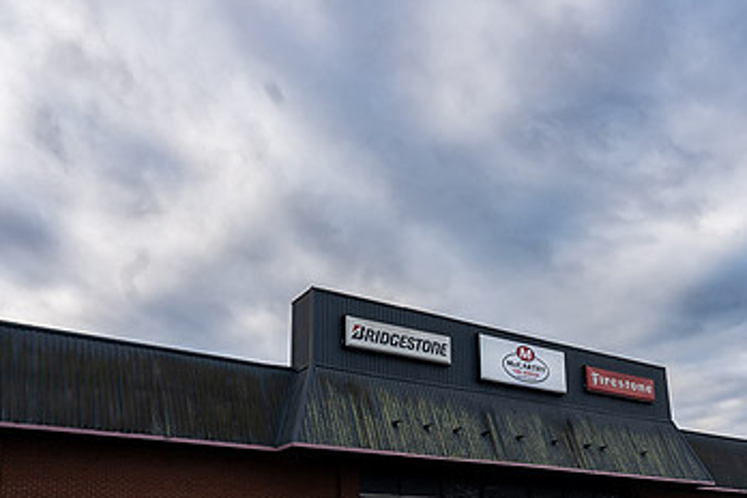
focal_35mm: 40
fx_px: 830
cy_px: 394
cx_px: 481
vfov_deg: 32.5
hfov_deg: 47.9
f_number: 8
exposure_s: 1/125
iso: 250
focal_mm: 24
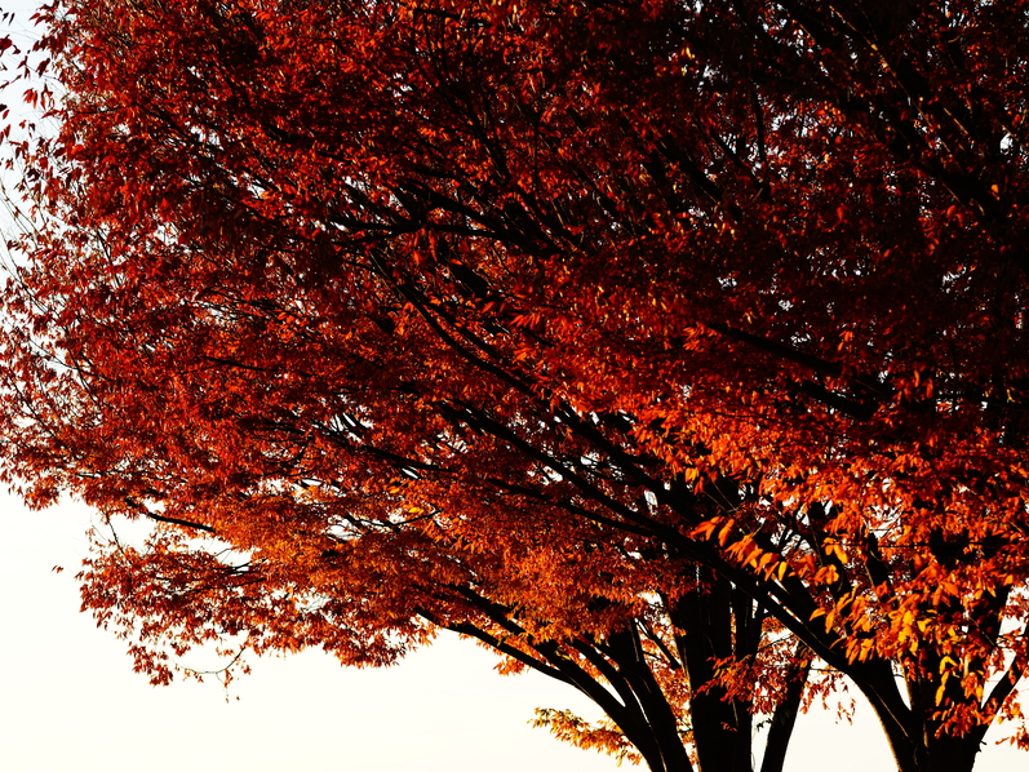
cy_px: 538
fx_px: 3657
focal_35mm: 123
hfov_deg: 16.0
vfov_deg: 12.0
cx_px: 514
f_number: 4
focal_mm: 85
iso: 100
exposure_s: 1/250
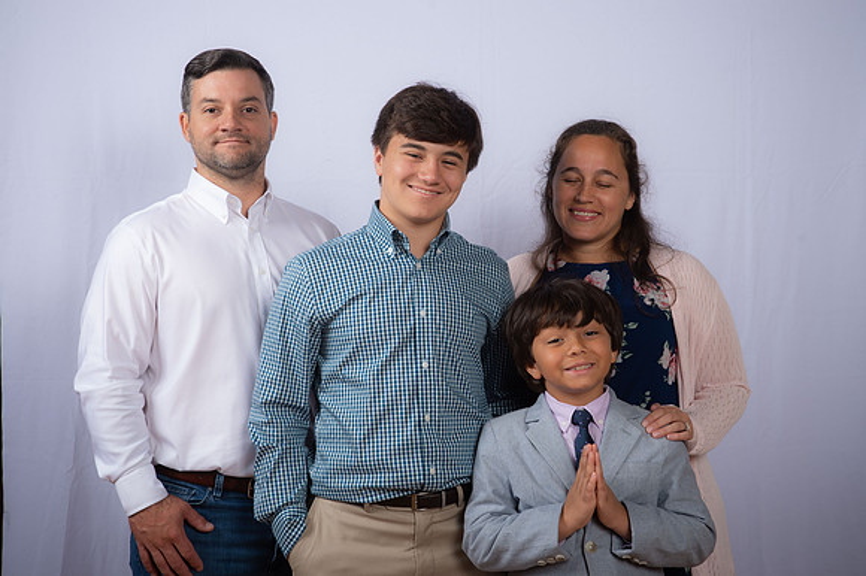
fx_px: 1563
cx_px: 433
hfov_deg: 31.0
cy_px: 288
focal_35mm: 65
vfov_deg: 20.9
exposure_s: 1/160
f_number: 8
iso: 250
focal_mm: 65
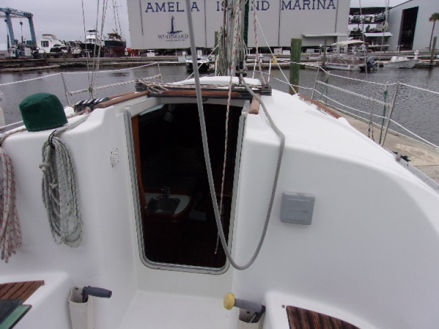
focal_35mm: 27
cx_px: 220
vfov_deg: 51.4
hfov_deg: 65.3
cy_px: 164
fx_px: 342
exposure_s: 1/105
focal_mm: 4.9
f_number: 10.4
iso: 200
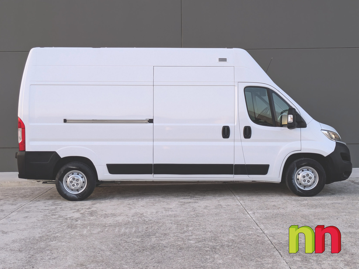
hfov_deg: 71.6
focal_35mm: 24
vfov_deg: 56.8
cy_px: 134
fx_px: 249
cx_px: 180
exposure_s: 1/3200
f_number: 1.8
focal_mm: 6.86
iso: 80
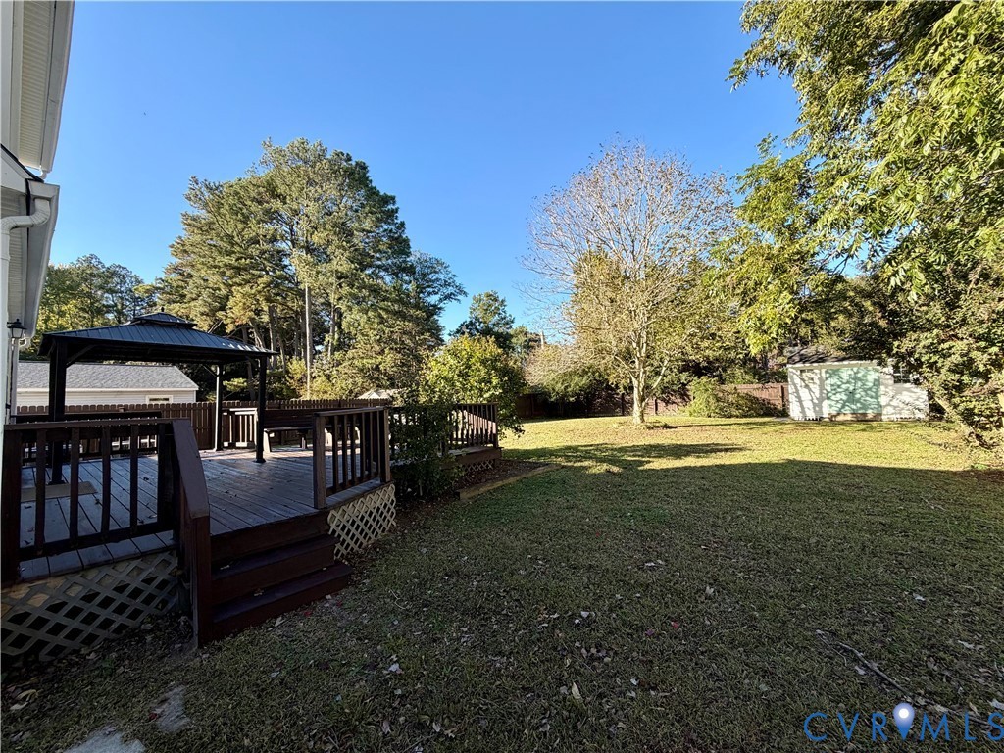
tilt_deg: +3.3
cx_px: 502
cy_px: 376
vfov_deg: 85.7
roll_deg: +2.2
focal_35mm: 14
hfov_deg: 102.1
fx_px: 406
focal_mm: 2.22
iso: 50
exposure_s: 1/502
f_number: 2.2
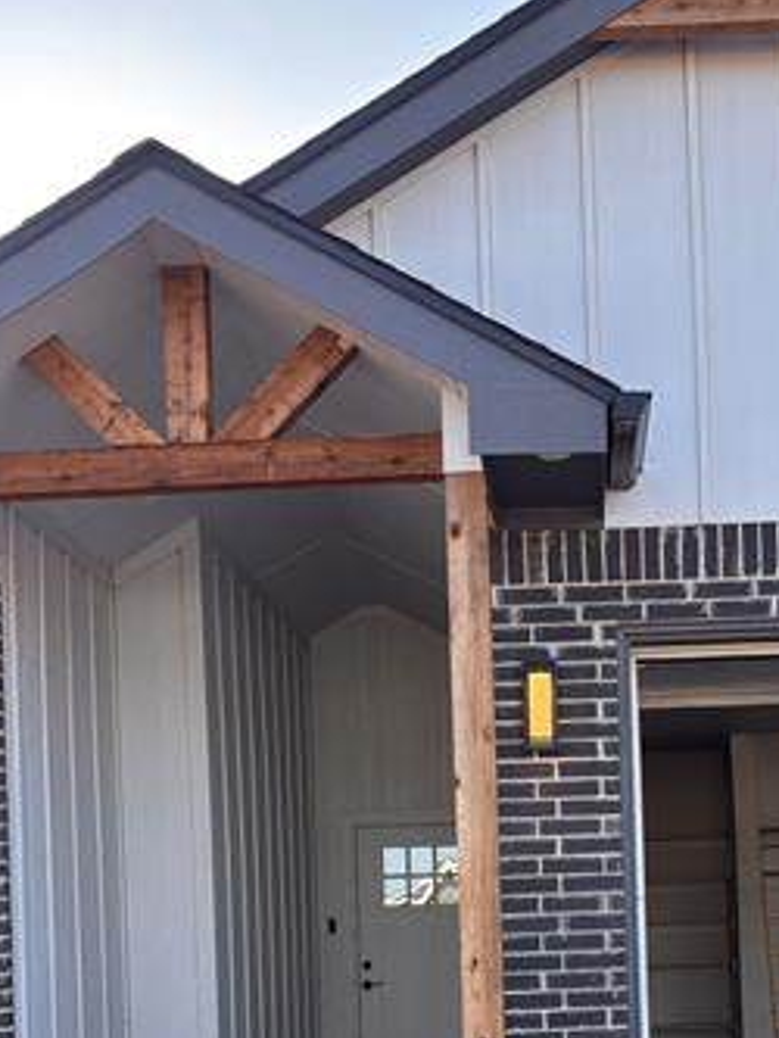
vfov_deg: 30.8
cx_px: 570
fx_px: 1799
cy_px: 929
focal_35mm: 60
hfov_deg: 24.2
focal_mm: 5.96
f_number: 1.6
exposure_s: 1/641
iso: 50
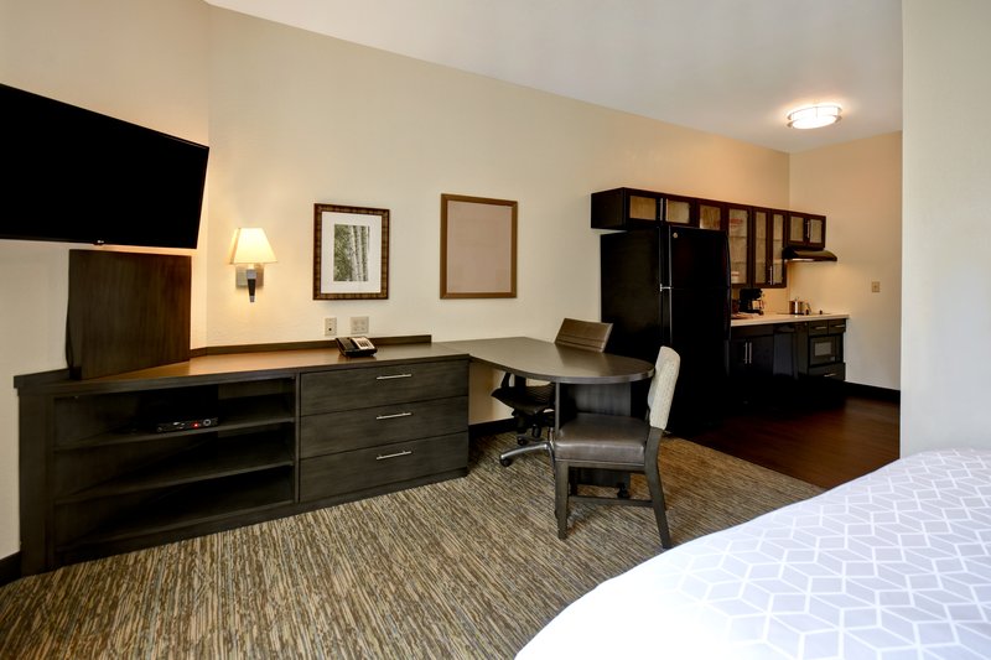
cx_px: 496
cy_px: 330
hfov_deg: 100.4
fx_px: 413
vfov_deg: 77.3
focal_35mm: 15
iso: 250
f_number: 7.1
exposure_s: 1/8
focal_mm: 10
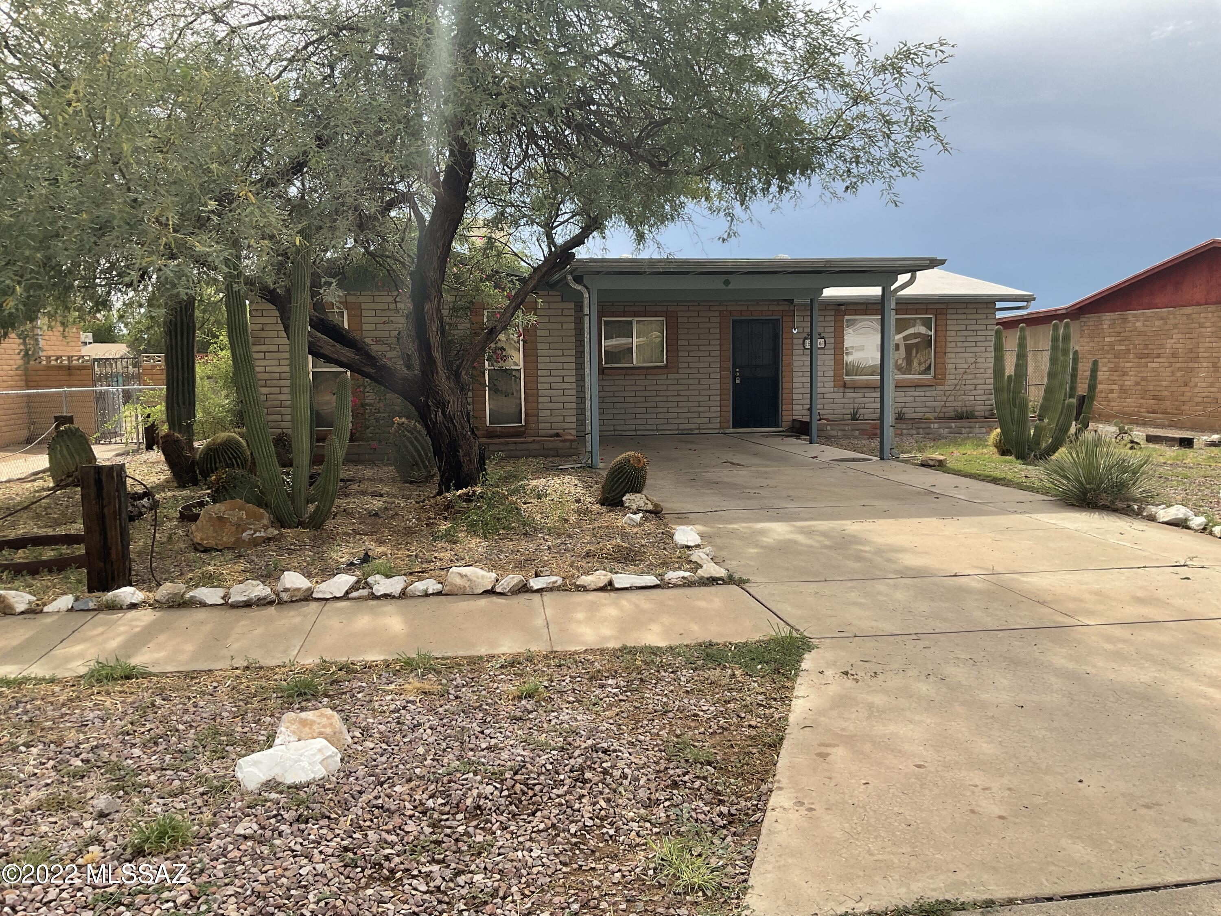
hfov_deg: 61.7
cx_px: 610
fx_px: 1023
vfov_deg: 48.2
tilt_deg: -5.3
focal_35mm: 29
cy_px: 458
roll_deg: +0.1
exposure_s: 1/869
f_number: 1.8
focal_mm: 3
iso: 16
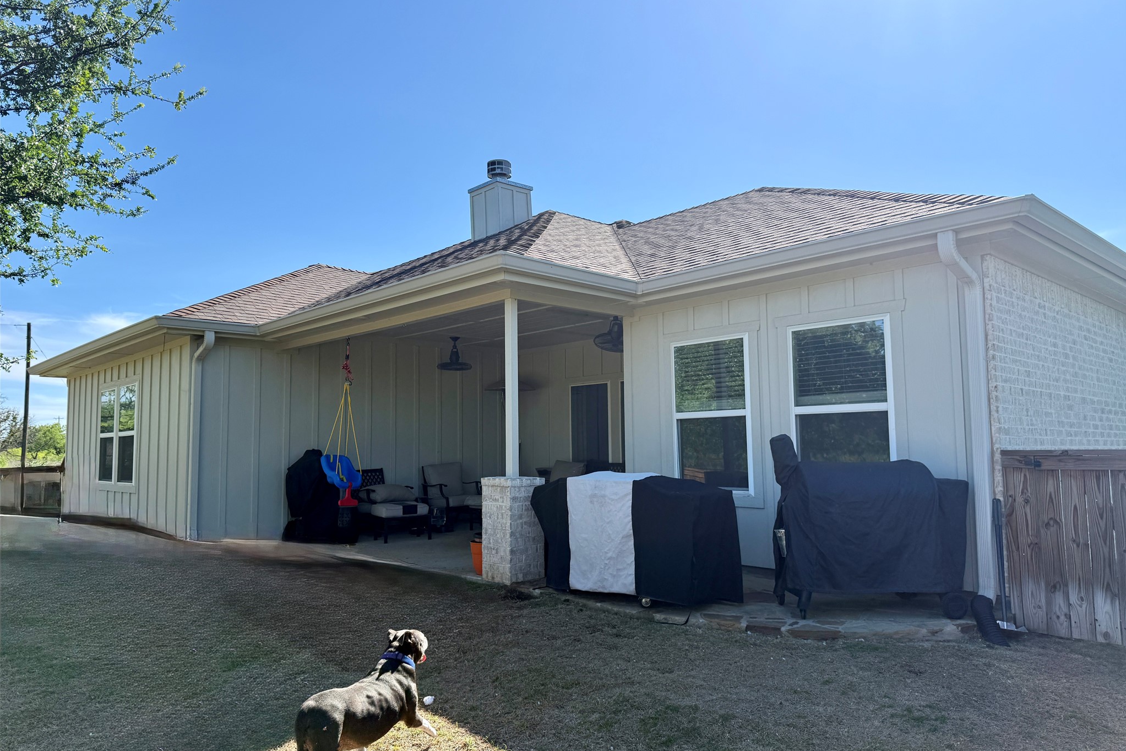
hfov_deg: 71.5
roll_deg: +0.0
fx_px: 782
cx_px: 563
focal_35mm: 25
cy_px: 384
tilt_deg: +5.6
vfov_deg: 51.3
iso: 80
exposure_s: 1/3953
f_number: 1.78
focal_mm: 6.76
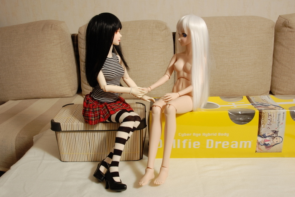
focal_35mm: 36
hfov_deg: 53.2
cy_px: 98
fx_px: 295
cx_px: 148
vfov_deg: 36.8
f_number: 8
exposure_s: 1/200
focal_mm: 24
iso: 200
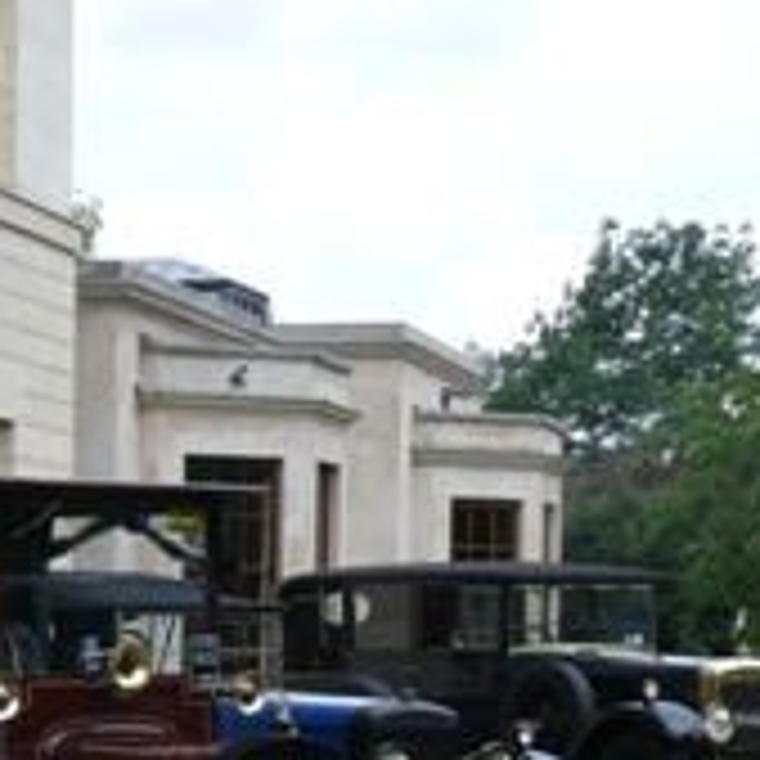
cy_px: 908
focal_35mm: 117
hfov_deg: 14.0
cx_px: -364
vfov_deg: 14.4
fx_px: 2906
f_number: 5.6
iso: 100
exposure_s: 1/320
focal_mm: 7.4
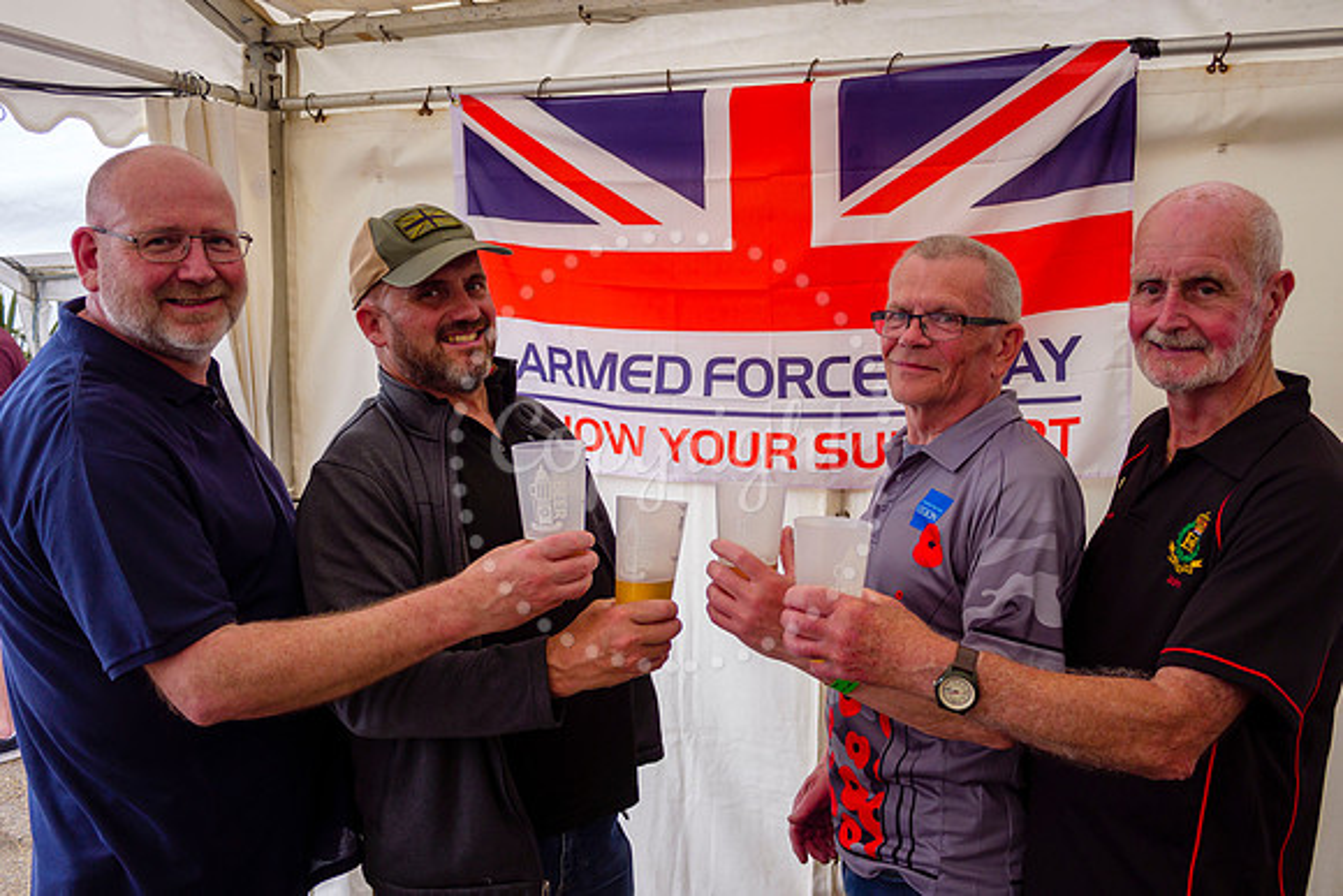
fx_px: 1125
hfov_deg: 61.6
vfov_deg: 43.4
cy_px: 448
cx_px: 672
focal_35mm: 30
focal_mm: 14
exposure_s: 1/640
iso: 200
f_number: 2.5
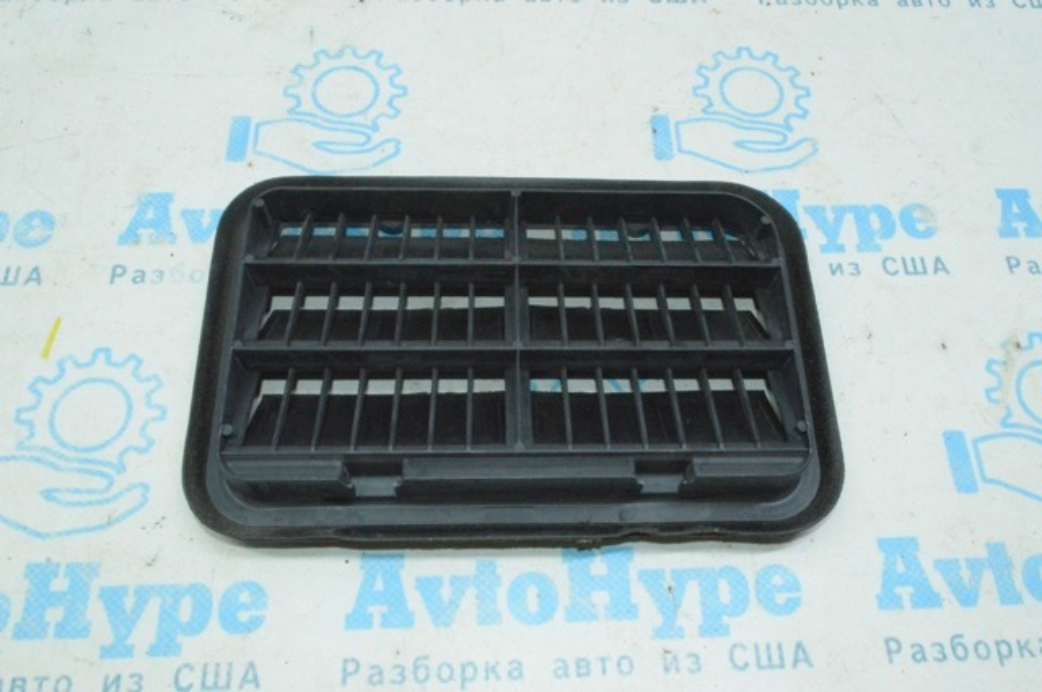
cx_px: 521
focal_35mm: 33
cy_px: 346
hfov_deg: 57.3
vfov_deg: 39.9
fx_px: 954
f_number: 25
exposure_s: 1/40
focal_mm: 22
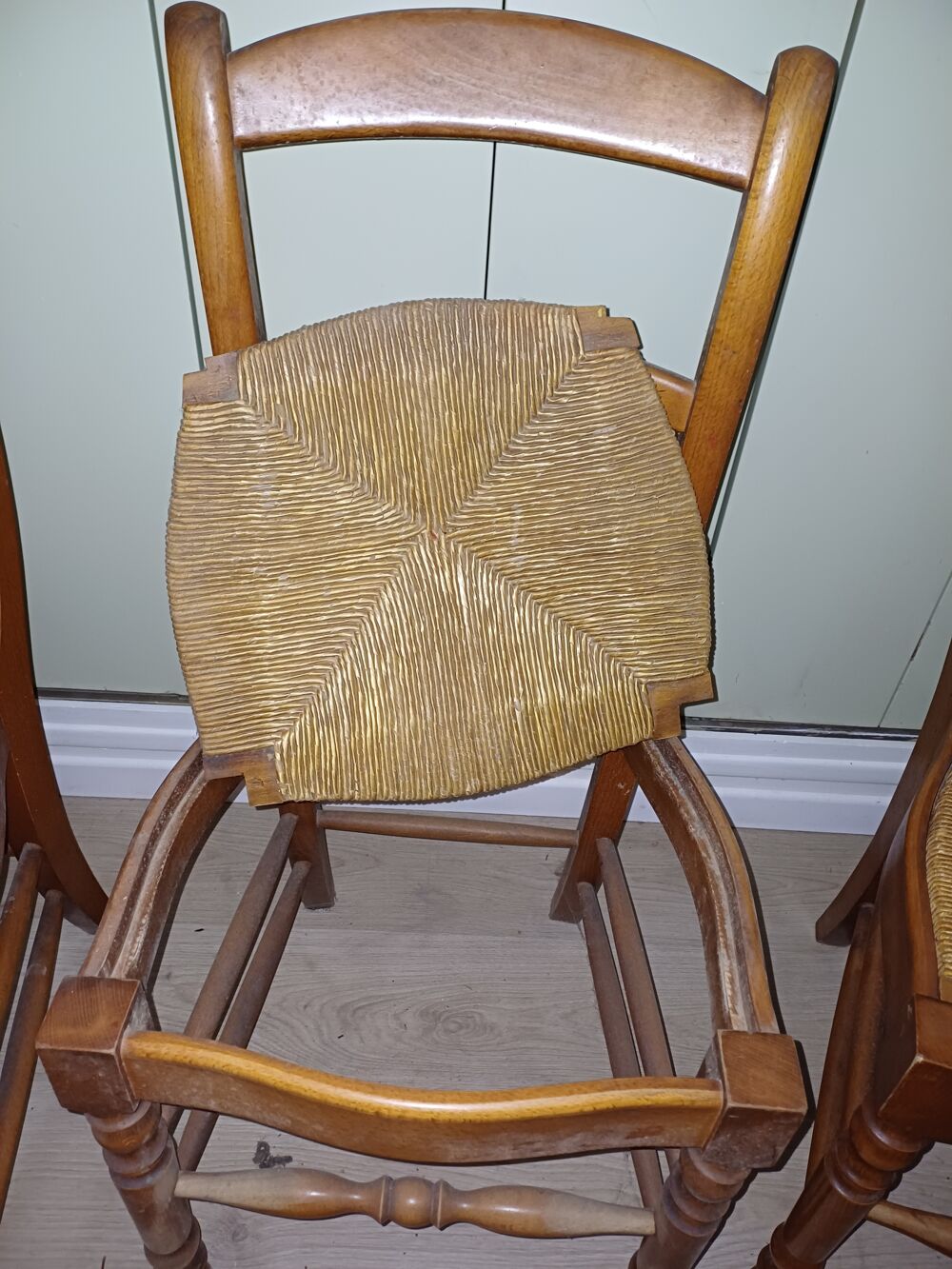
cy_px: 634
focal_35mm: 25
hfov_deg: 54.9
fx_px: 917
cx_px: 476
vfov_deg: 69.4
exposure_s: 1/50
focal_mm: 4.65
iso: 320
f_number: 1.8
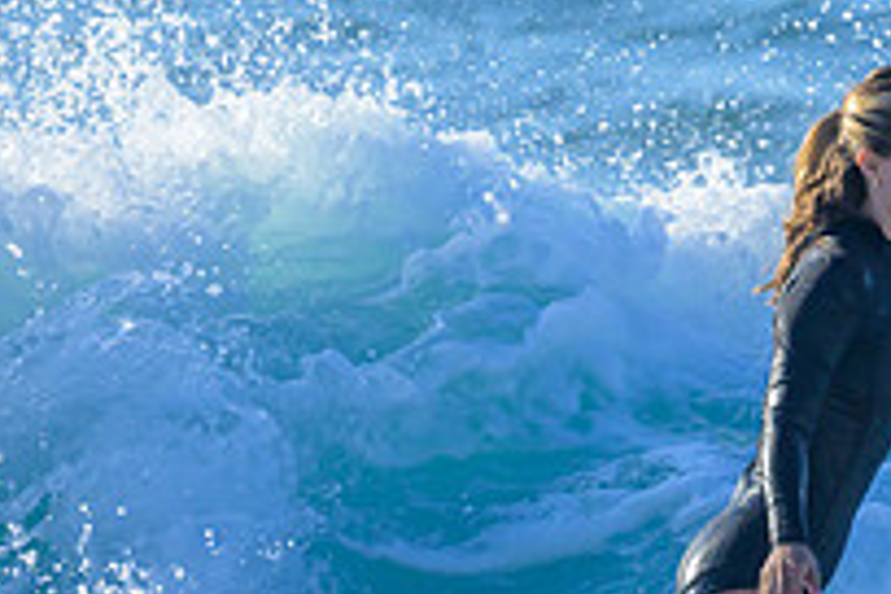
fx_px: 75482
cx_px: 1187
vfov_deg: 0.5
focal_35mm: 3050
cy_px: 650
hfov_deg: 0.7
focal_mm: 800
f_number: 6.3
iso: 400
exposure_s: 1/2000
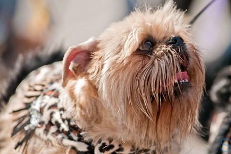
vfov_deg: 3.4
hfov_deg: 5.1
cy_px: 69
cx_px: 151
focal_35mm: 404
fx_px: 2588
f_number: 4
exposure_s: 1/1000
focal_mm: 200
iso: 200
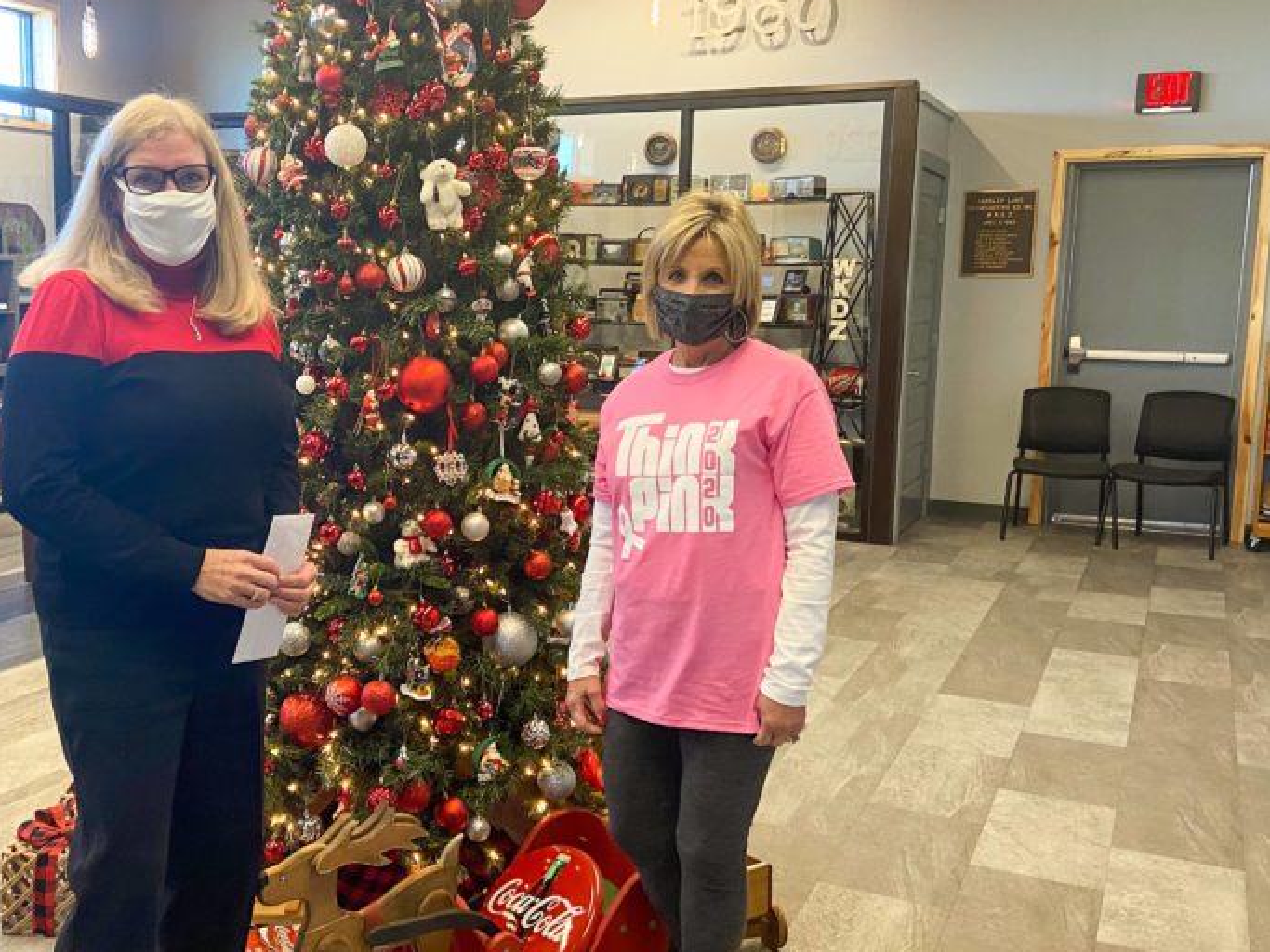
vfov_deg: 36.8
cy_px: 476
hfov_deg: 47.2
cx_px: 443
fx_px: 1431
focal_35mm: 39
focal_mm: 4.25
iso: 160
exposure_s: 1/60
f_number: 1.8
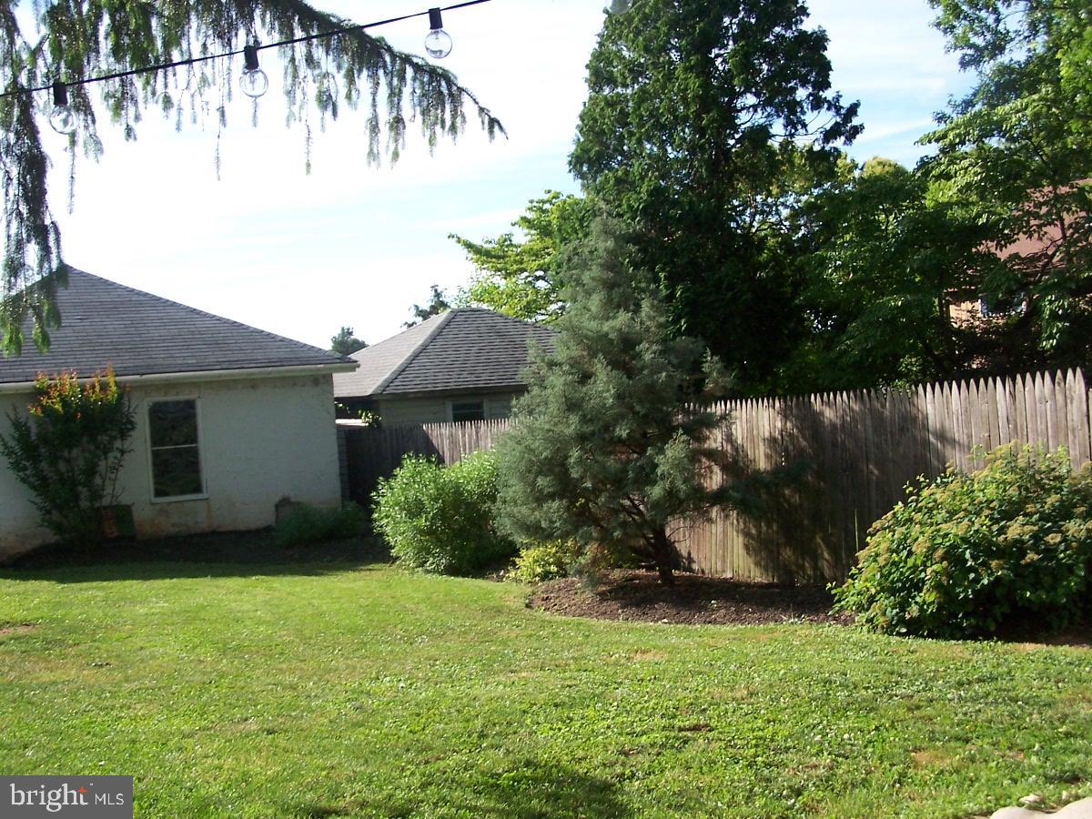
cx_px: 546
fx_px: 1514
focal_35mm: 48
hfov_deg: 39.7
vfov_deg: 30.3
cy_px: 410
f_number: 3.2
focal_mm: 8
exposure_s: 1/500
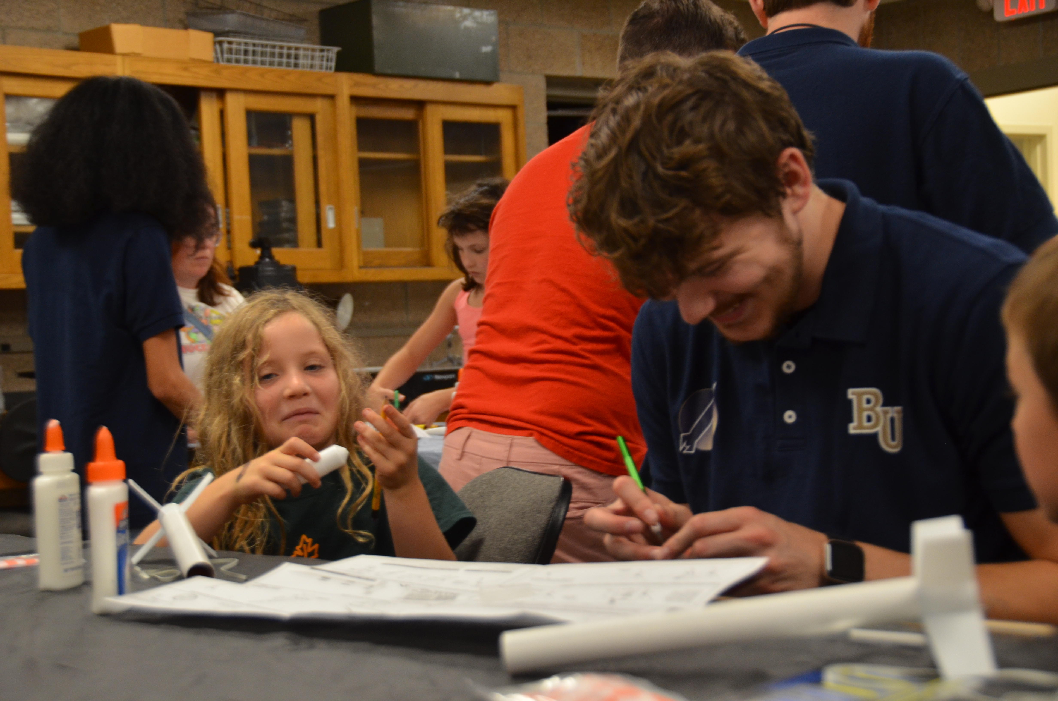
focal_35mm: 66
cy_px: 350
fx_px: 1936
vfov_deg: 20.5
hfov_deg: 30.6
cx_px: 529
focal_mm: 44
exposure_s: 1/60
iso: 720
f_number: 4.5
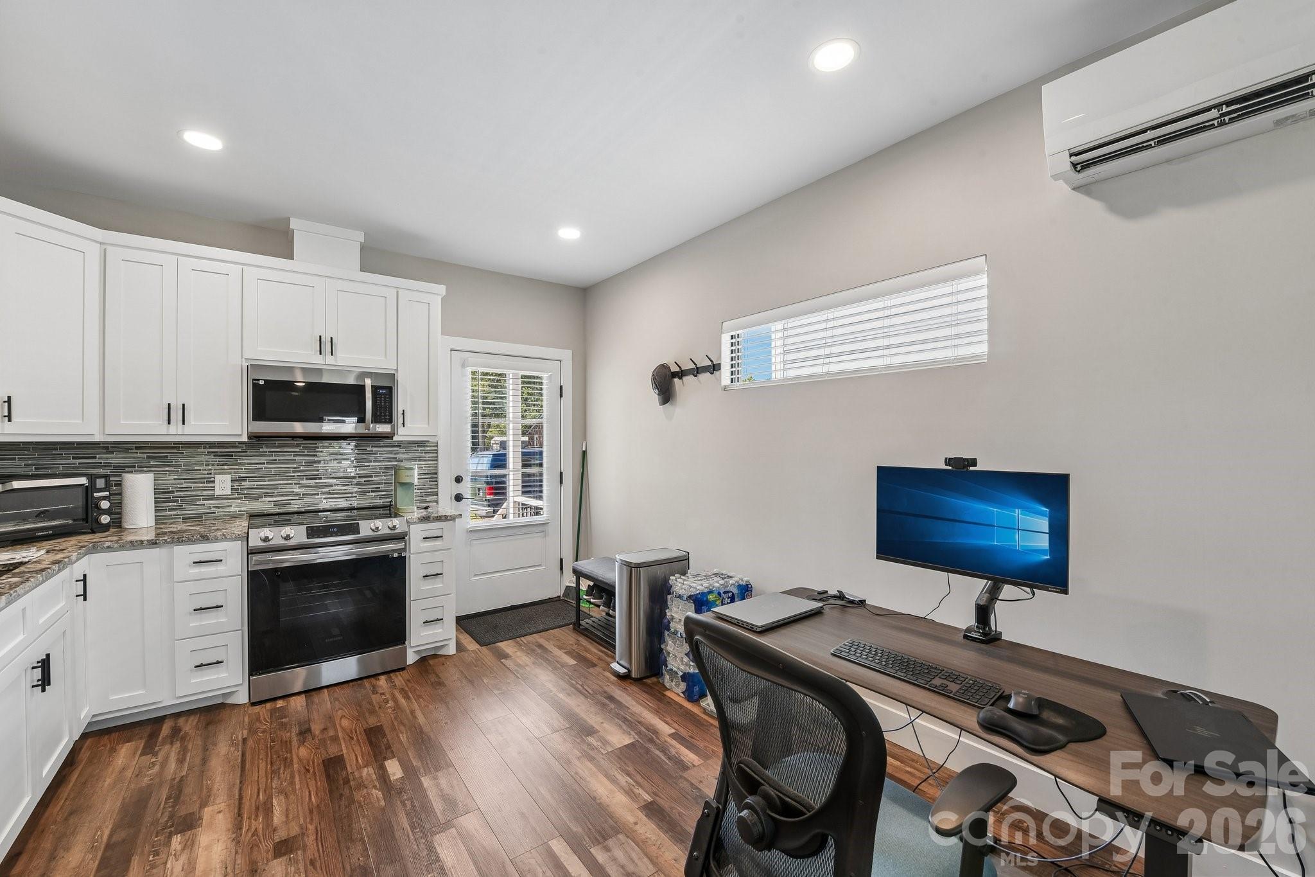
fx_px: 511
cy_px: 438
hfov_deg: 104.3
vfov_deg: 81.2
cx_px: 658
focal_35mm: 14
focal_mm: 14
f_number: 11
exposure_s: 1/10
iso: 200
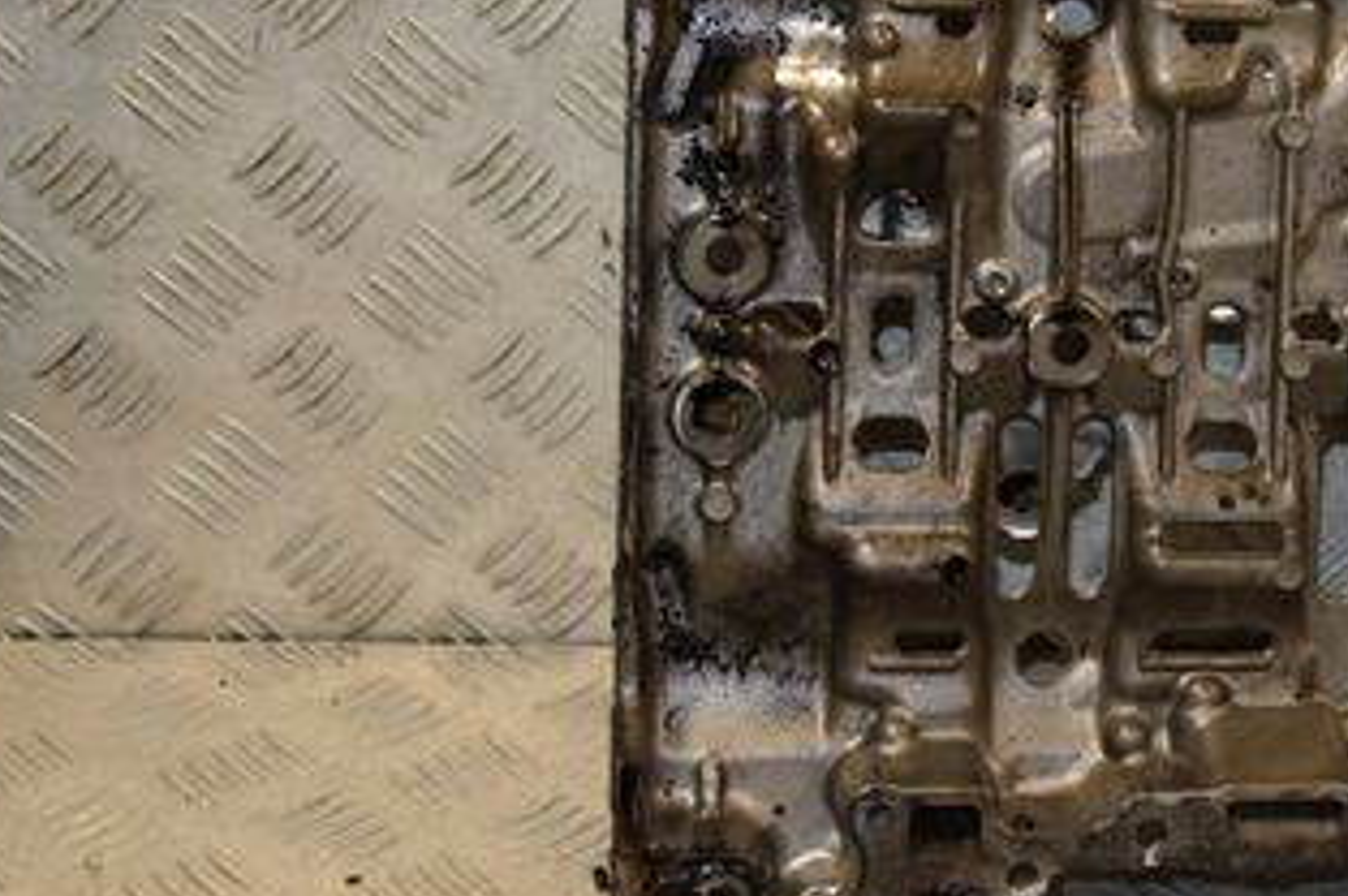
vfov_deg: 14.8
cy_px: 280
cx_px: 1314
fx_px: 3441
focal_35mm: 92
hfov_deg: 21.5
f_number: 5
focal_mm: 30
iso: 800
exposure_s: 1/200
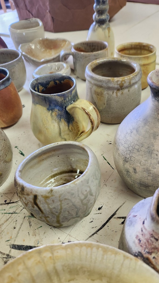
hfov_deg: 44.0
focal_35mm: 26
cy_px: 144
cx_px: 99
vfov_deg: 71.9
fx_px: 195
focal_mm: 5.4
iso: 250
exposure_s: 1/120
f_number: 1.8
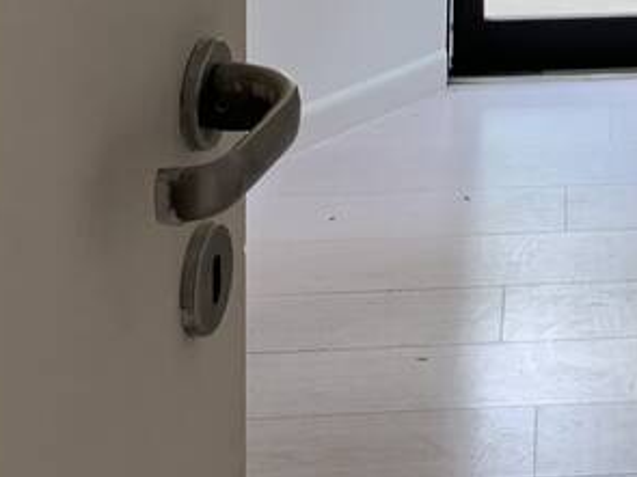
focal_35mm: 127
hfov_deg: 14.6
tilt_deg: -5.0
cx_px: 903
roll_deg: -1.9
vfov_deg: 10.5
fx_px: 2336
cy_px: -531
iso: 25
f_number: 1.8
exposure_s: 1/124
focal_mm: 4.25
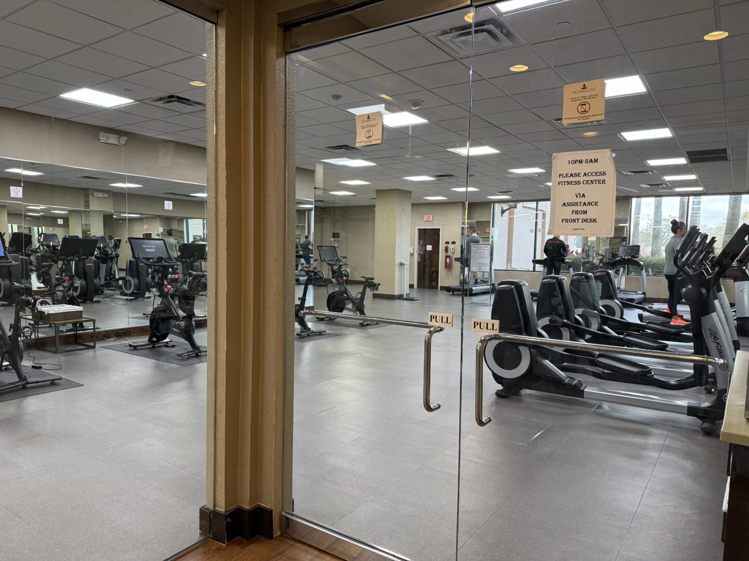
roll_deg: -1.8
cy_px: 280
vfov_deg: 56.8
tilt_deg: -3.4
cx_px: 374
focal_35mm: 24
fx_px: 519
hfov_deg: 71.6
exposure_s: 1/120
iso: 250
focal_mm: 6.76
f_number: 1.78
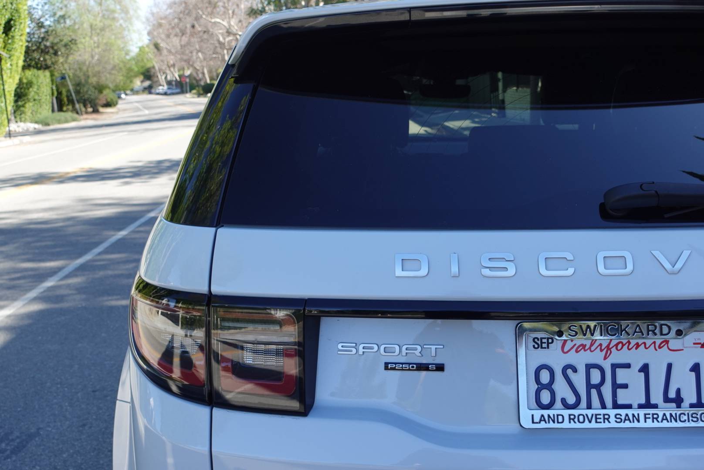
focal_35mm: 43
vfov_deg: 31.2
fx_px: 841
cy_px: 235
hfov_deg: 45.4
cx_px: 352
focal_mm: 16.29
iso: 125
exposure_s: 1/200
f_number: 4
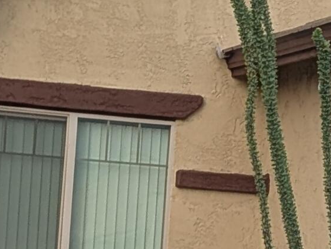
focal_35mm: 263
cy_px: 298
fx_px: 2519
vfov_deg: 5.6
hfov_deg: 7.4
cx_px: 484
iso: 35
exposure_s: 1/143
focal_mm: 6.9
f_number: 1.68
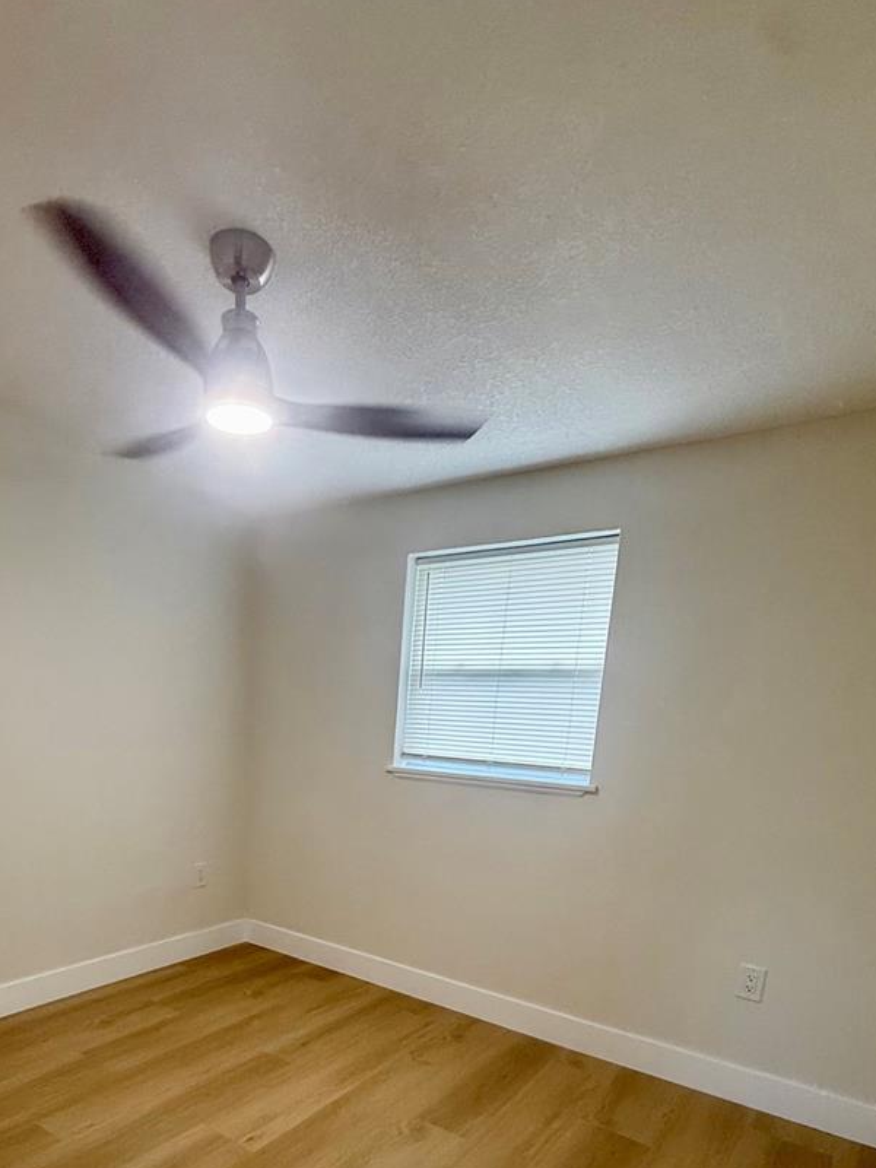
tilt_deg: -10.1
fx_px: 709
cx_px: 328
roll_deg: +0.5
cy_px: 861
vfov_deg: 74.0
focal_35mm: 21
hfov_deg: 62.6
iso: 160
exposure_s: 1/120
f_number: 2.2
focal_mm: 2.22
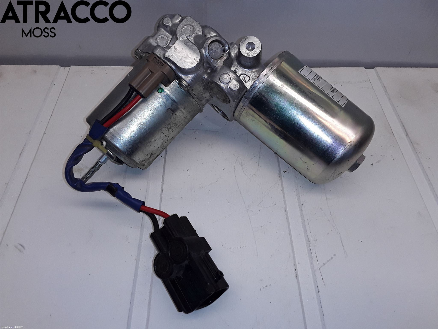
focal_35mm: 28
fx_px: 354
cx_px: 219
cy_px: 164
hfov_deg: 63.4
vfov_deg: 49.7
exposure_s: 1/390
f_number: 1.9
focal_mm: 2.91
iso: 40
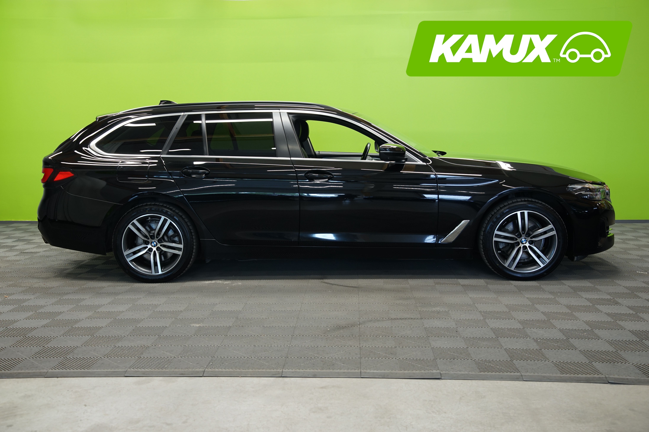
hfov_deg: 48.5
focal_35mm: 40
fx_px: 721
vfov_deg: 33.4
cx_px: 324
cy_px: 216
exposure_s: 1/15
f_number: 5.6
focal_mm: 40
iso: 500
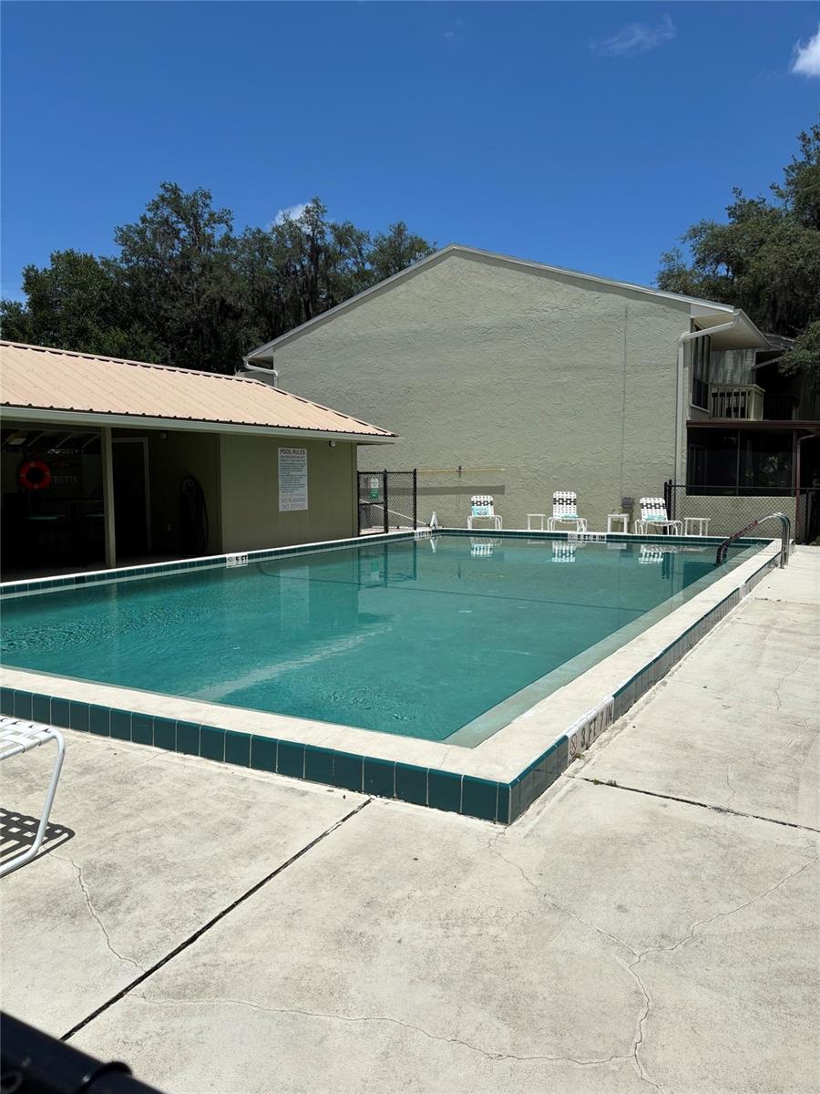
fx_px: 821
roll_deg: -0.2
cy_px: 547
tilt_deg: -5.1
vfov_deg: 67.3
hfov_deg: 53.1
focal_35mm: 26
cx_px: 410
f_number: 1.6
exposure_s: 1/9091
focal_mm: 5.96
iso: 50
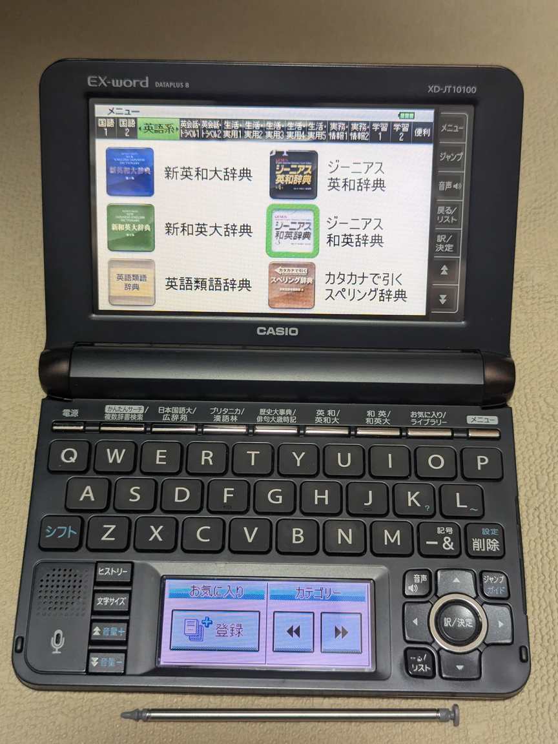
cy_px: 372
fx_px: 1032
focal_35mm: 48
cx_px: 279
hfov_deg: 30.3
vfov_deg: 39.7
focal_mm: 6.81
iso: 239
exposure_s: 1/55.5
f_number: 1.85
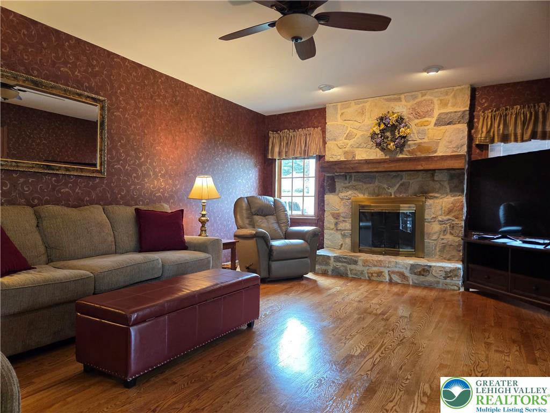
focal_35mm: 23
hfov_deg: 73.9
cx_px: 275
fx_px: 365
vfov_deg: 58.9
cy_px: 206
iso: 400
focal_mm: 5.4
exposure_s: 1/120
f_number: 1.8
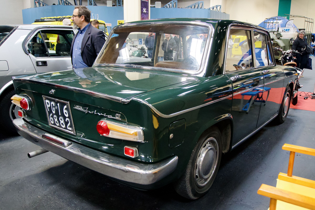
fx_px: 262
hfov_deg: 61.9
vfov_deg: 43.6
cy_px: 105
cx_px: 158
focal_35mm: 30
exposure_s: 1/160
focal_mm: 20
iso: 3200
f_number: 4
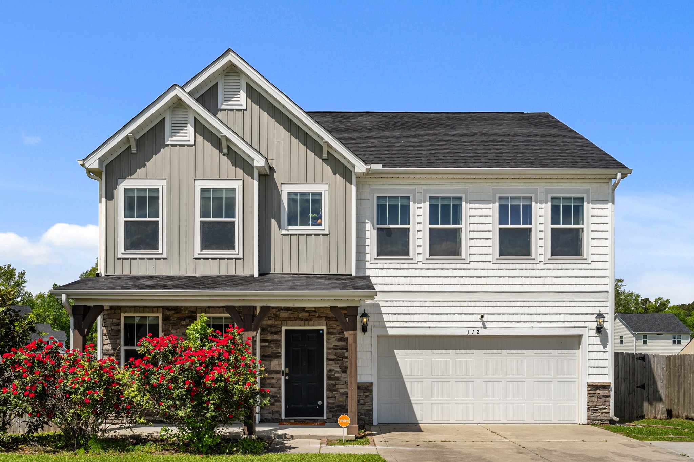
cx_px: 347
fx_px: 578
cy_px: 231
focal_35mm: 30
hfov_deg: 61.9
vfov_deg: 43.6
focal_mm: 30
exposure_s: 1/400
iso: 64
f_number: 7.1
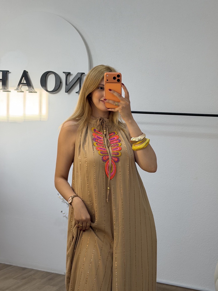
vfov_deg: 39.7
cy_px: 146
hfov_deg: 30.3
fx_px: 403
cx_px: 109
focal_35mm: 48
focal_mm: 6.76
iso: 50
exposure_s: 1/121
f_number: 1.78
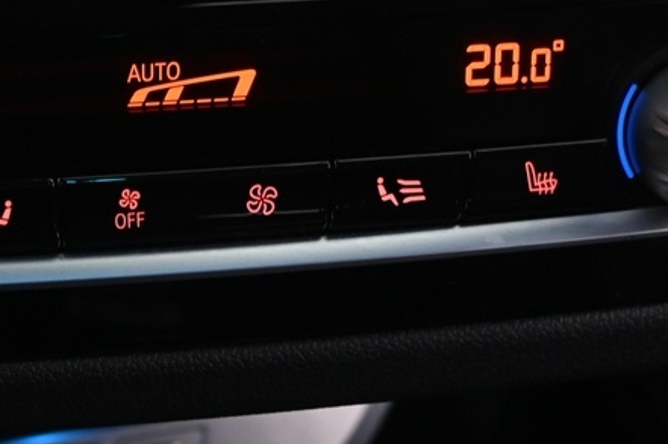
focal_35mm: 140
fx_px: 2595
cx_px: 74
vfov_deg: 9.6
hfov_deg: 14.5
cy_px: -82
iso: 2000
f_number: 4
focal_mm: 38
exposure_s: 1/15
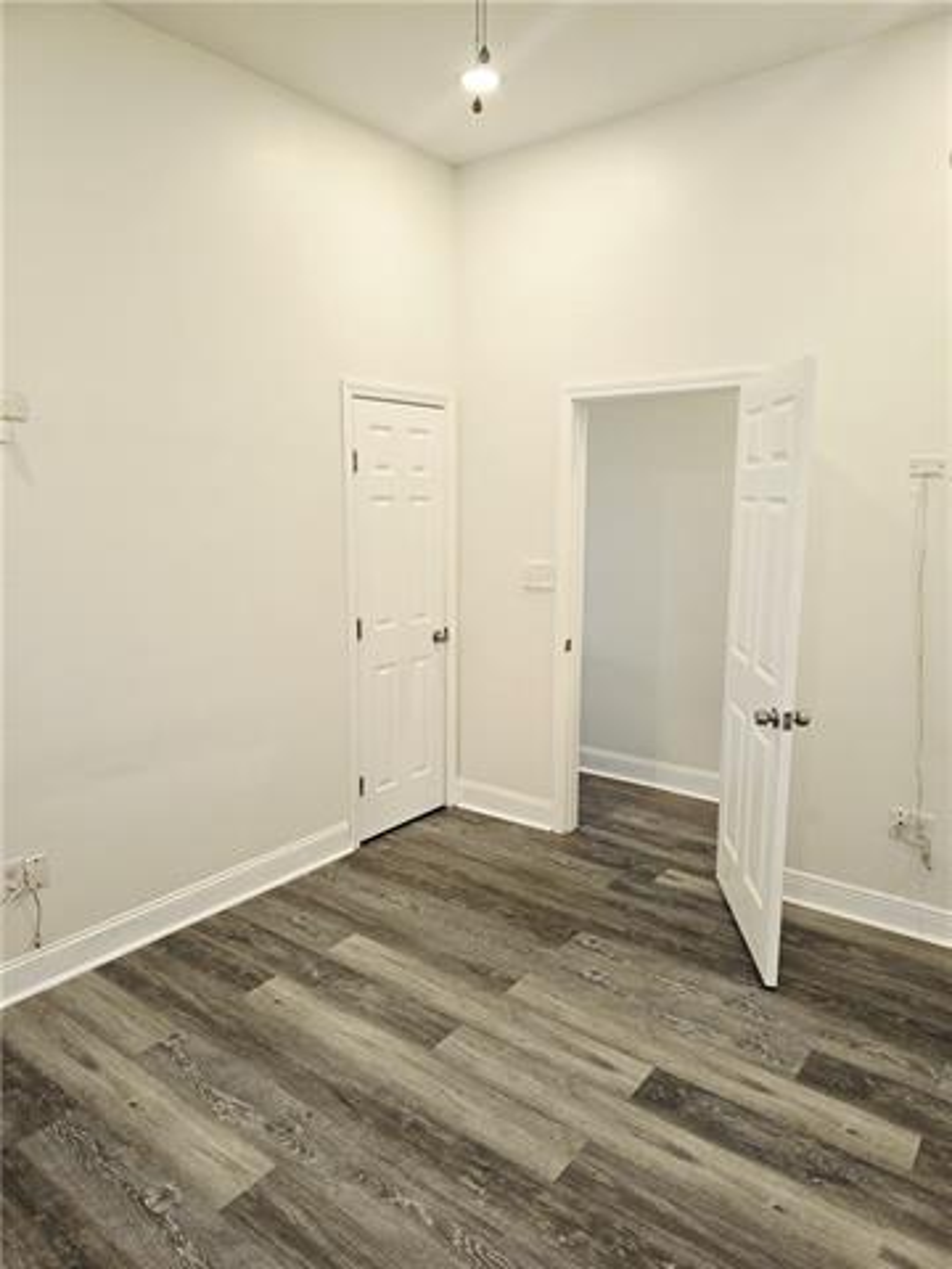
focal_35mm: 23
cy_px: 634
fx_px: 843
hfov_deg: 58.9
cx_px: 476
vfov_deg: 73.9
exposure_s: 1/60.2
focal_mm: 6.3
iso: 100
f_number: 1.7
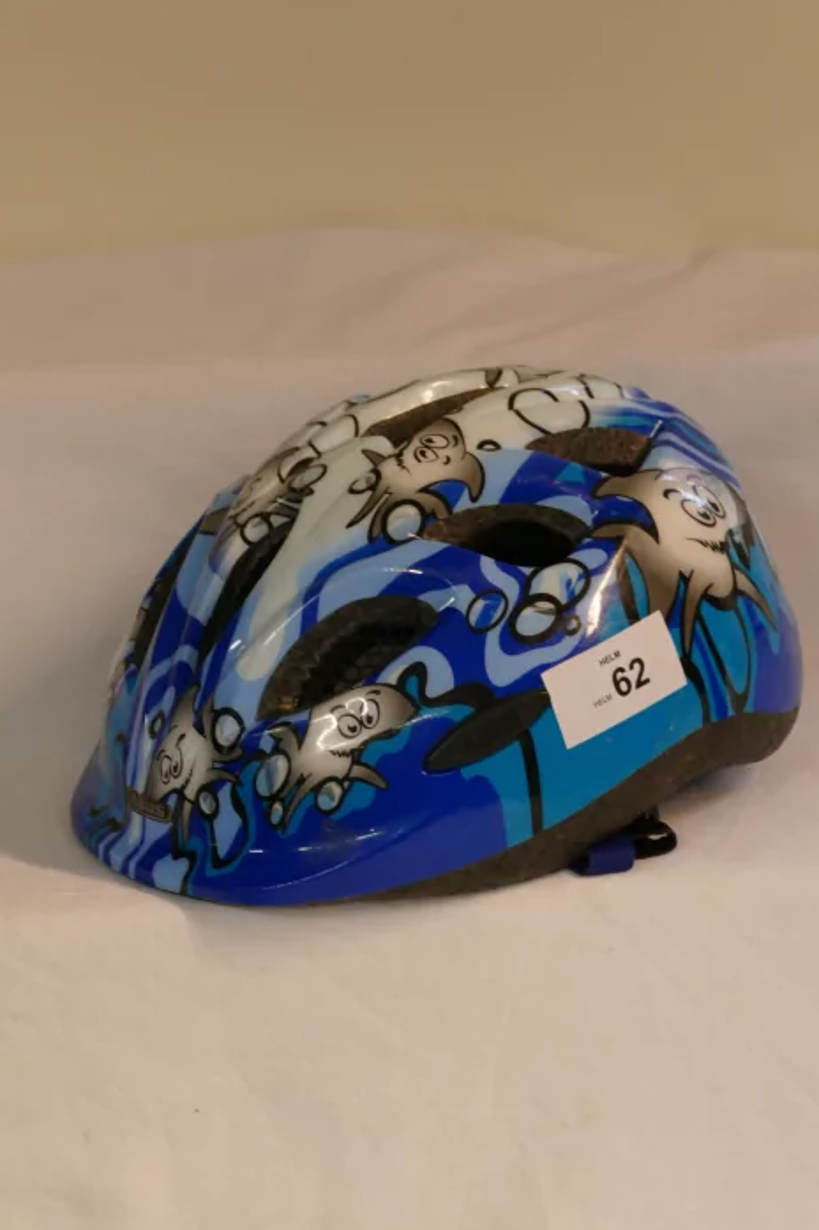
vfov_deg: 14.7
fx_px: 4782
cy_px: 628
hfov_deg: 9.8
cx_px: 423
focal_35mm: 140
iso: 800
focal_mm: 44.41
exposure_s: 1/80
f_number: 3.9
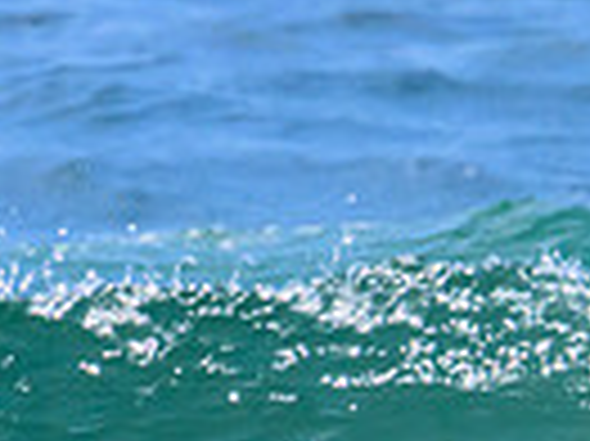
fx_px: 78706
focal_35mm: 4622
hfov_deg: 0.4
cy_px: 656
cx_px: 724
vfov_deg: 0.3
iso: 2200
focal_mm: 800
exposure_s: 1/2000
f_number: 16
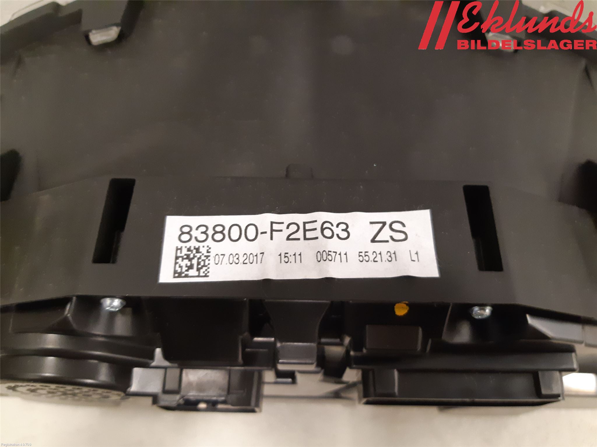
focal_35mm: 26
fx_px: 448
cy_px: 224
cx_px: 298
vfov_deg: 53.1
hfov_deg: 67.3
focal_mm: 3.93
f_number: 1.7
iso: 320
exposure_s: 1/25
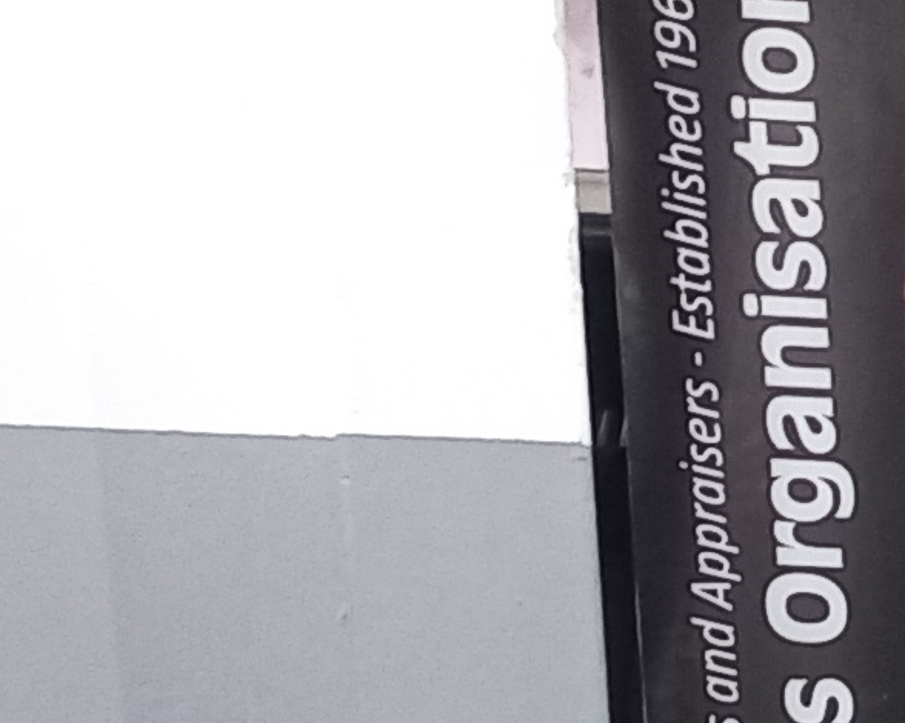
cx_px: 2184
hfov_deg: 9.0
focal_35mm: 192
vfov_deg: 7.3
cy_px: 2063
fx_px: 5141
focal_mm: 4.6
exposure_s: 1/33.3
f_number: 1.8
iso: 320
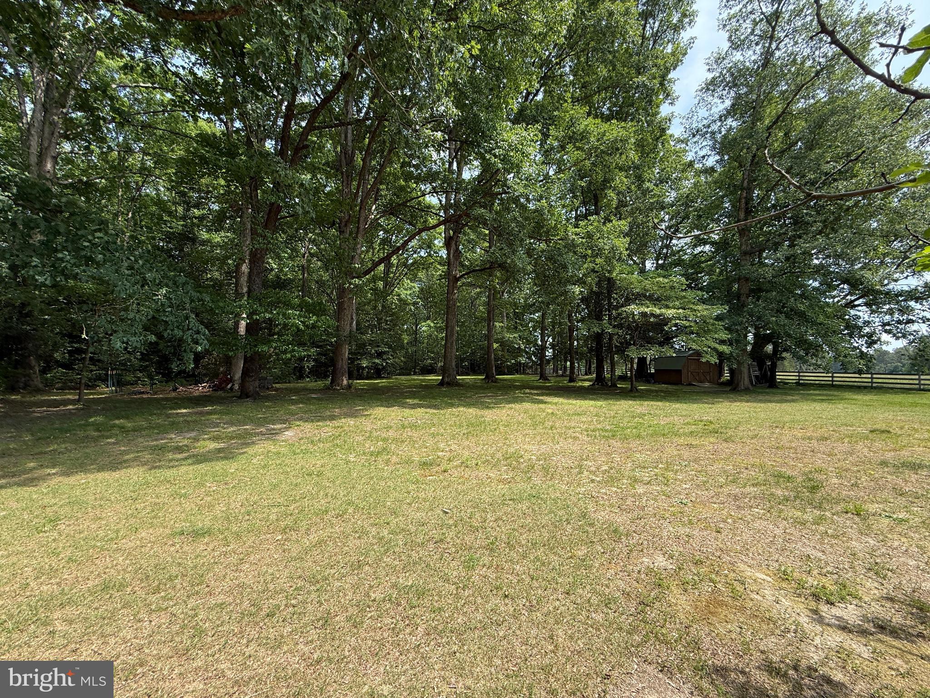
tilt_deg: +4.0
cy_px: 349
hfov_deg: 102.1
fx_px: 376
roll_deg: -1.4
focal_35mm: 14
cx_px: 465
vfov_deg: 85.7
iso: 50
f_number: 2.2
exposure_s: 1/419
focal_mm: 2.22
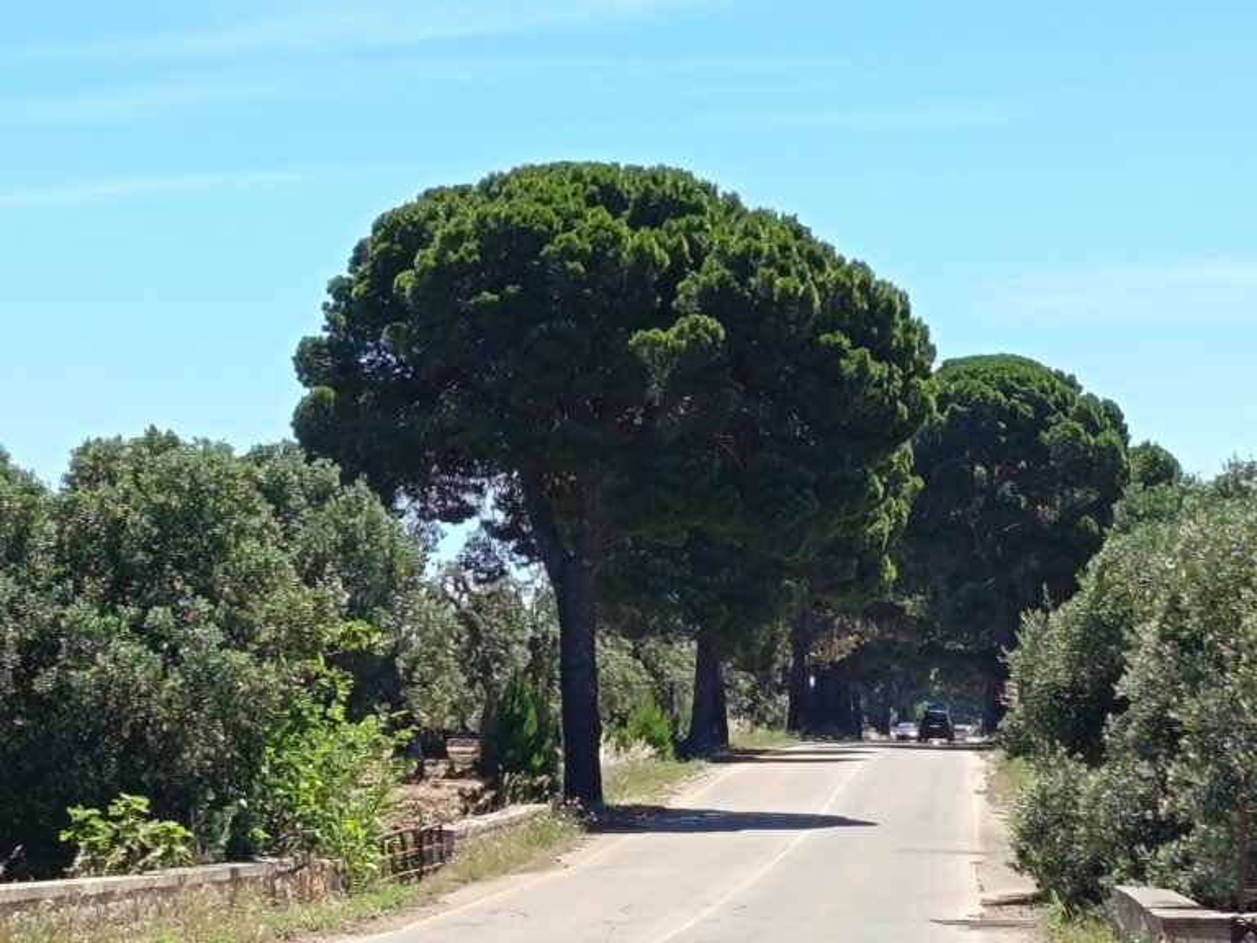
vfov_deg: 10.3
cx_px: 628
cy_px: 472
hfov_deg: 13.7
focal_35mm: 144
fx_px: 5229
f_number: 1.75
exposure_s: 1/577
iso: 100
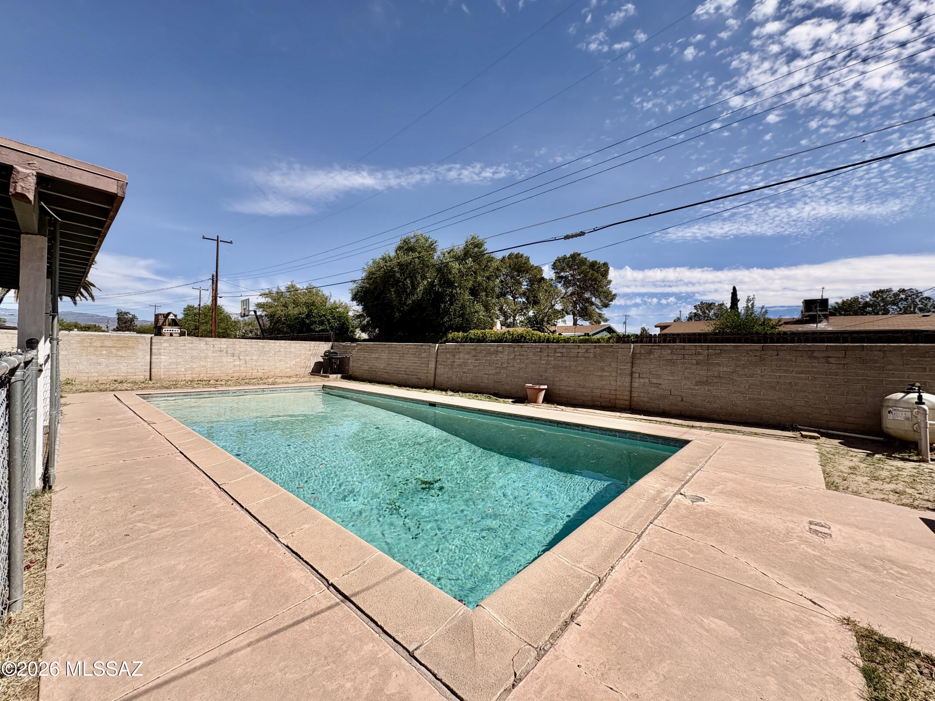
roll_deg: -1.0
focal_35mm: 14
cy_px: 350
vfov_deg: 85.7
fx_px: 378
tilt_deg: +1.6
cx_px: 468
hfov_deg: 102.1
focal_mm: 2.22
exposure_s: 1/2083
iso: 50
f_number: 2.2
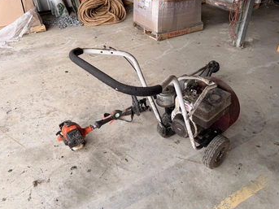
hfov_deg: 63.2
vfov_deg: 49.6
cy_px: 117
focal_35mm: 28
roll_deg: +1.8
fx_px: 226
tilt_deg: -34.4
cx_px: 157
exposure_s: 1/121
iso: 64
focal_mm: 6.76
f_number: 1.78
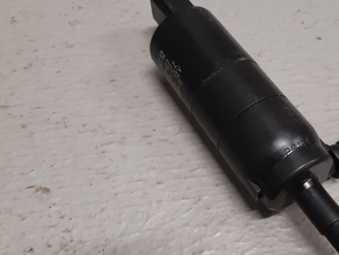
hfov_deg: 43.1
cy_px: 138
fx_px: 421
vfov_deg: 33.6
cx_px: 232
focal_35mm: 43
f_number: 1.7
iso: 125
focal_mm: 3.93
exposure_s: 1/50
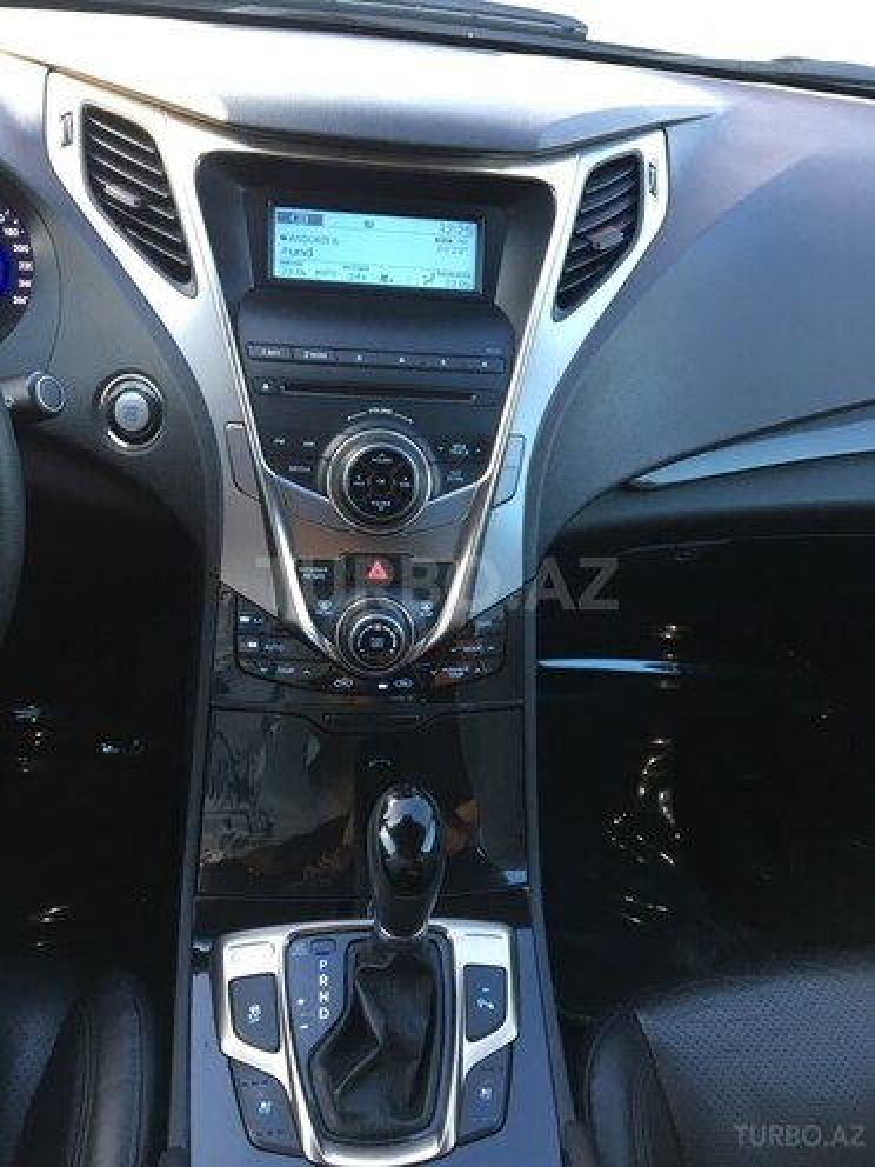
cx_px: 438
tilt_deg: -33.6
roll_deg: -8.1
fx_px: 977
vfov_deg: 61.7
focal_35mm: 29
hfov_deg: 48.2
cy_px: 584
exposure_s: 1/33
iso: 64
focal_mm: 4.15
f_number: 2.2
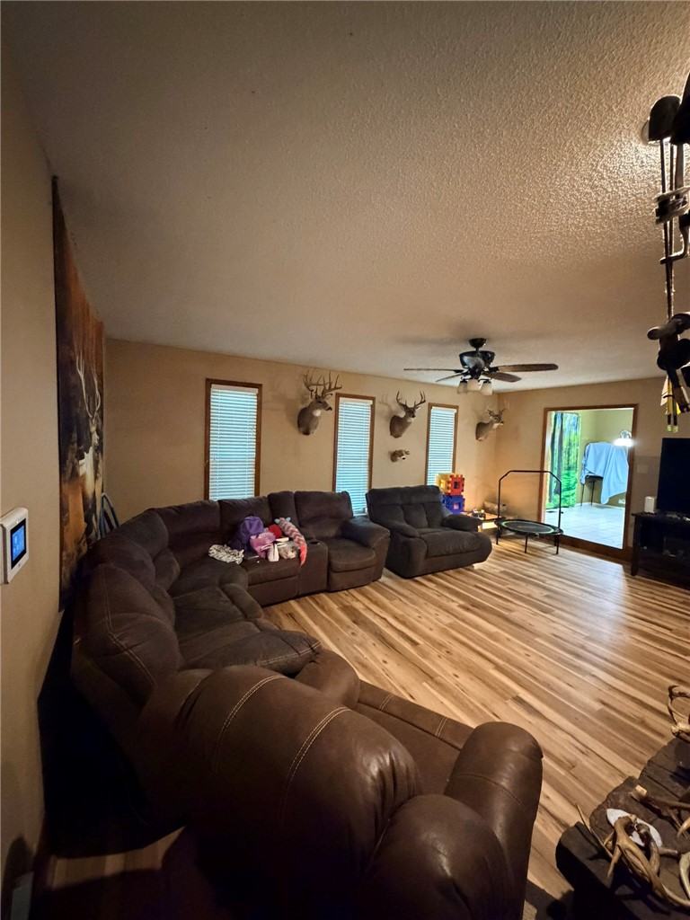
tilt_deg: -2.1
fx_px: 372
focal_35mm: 14
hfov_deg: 85.7
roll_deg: -2.5
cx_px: 345
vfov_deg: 102.1
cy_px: 460
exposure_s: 1/40
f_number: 2.2
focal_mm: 2.22
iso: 1600
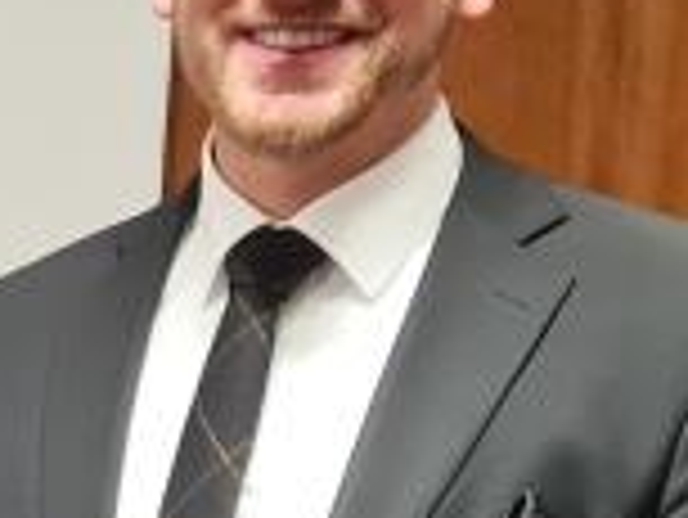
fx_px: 3461
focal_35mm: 174
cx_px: -1034
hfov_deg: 9.8
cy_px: 946
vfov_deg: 8.2
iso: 200
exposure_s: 1/50
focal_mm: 5.4
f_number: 1.8
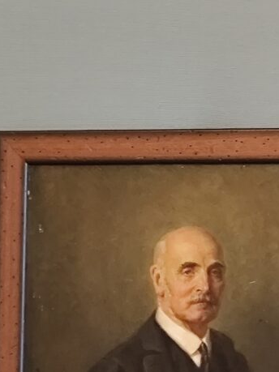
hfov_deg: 9.0
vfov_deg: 11.9
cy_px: 311
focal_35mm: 165
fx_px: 1774
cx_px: 127
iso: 1600
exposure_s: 1/20
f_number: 1.65
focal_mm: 6.19
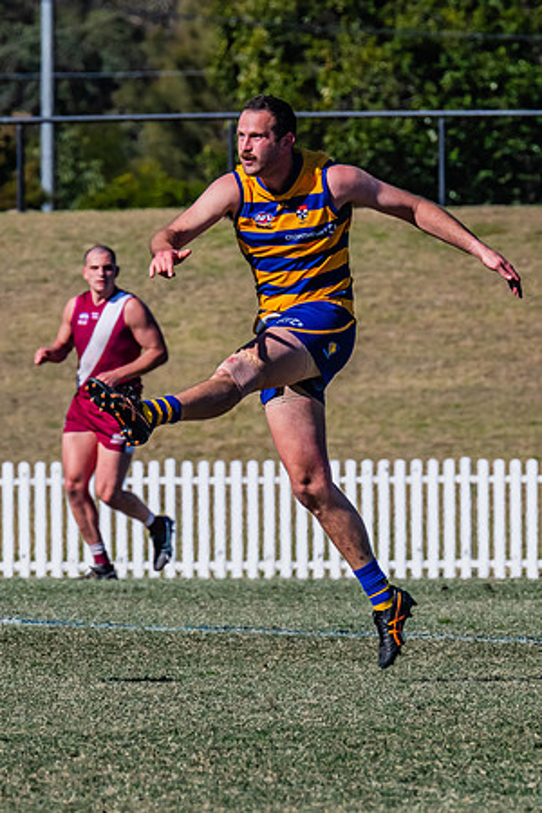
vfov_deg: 2.6
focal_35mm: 784
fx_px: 17707
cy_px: 394
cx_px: 415
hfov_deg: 1.8
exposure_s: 1/1600
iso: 800
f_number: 13
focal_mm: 420
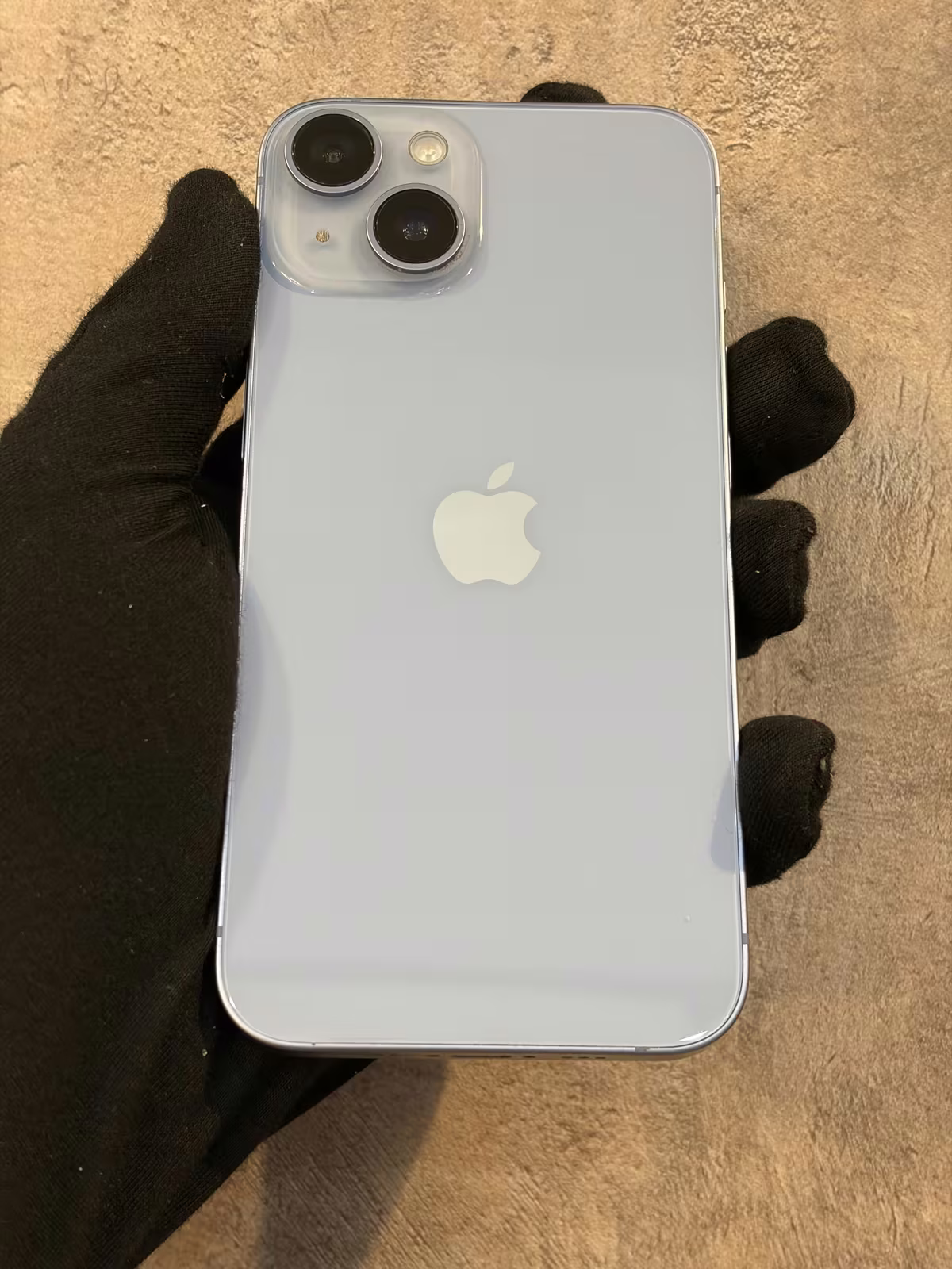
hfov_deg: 28.0
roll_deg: -3.3
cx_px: 476
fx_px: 1907
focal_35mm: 52
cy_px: 634
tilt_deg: +4.9
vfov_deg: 36.8
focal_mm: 5.96
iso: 80
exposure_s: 1/50
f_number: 1.6
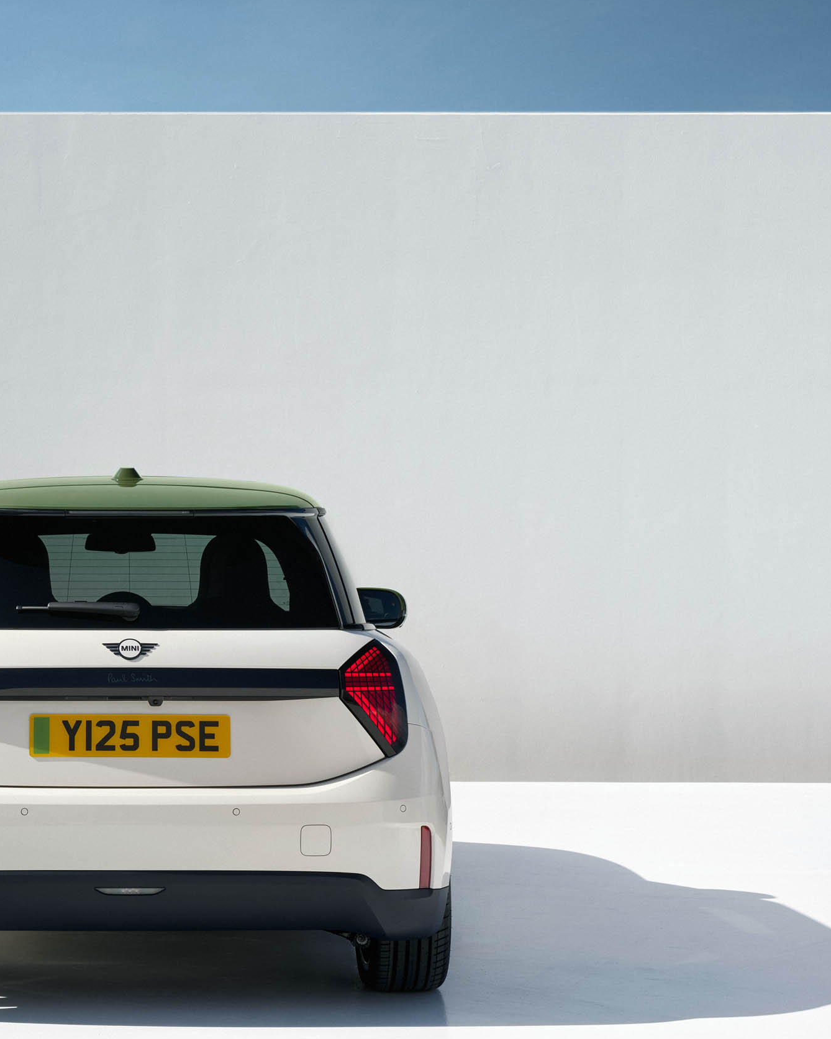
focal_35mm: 80
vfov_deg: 23.8
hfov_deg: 18.9
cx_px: 131
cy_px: 563
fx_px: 2459
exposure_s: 1/200
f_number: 13
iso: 500
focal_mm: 55
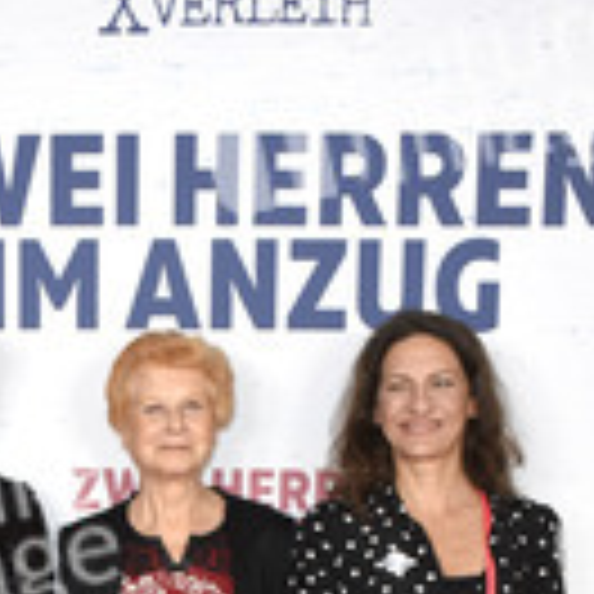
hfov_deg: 19.9
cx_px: 18
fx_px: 1650
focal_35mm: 85
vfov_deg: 18.9
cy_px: 783
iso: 640
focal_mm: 22
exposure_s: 1/60
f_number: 6.3
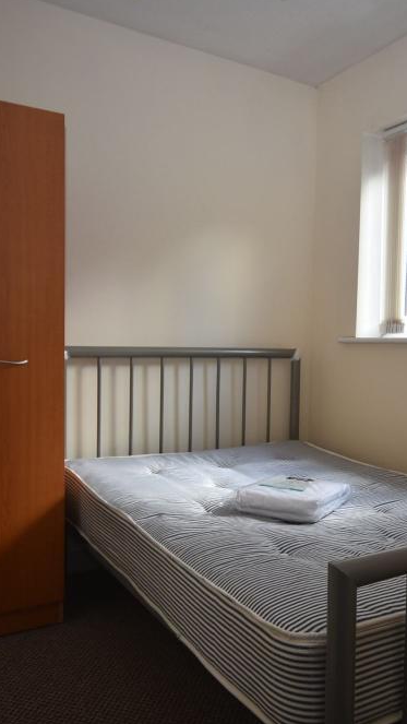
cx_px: 308
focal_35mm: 34
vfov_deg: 58.0
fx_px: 652
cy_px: 367
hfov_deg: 33.9
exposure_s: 1/60
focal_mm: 14
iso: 450
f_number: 4.8
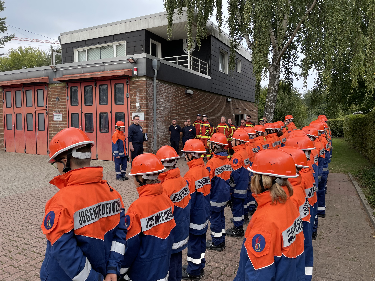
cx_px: 188
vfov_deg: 53.1
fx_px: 282
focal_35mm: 26
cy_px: 140
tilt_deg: -3.1
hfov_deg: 67.3
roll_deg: +0.1
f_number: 1.6
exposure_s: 1/670
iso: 32
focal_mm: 4.2
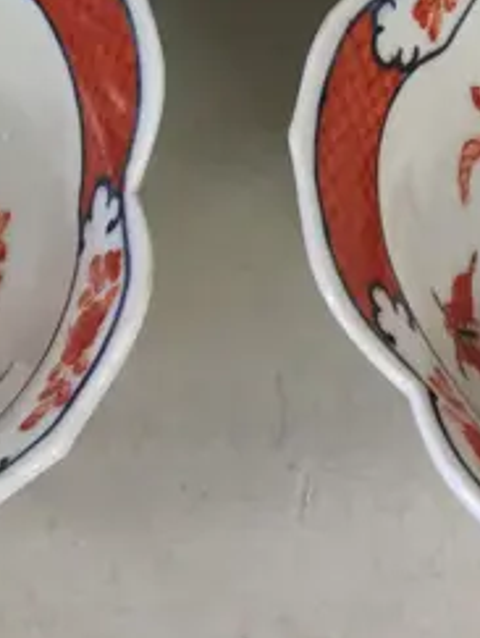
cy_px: -522
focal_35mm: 122
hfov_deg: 12.2
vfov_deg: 14.2
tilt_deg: -50.4
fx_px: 2250
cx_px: 189
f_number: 2.2
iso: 32
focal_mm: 4.15
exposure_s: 1/17
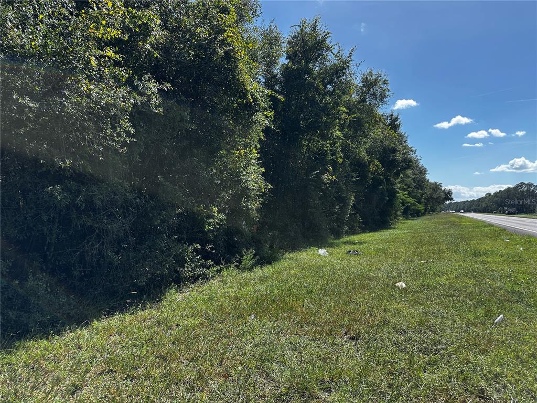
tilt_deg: +1.4
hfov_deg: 71.6
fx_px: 372
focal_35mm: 24
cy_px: 202
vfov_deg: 56.8
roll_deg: -1.1
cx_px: 268
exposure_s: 1/2155
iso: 80
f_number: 1.78
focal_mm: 6.86
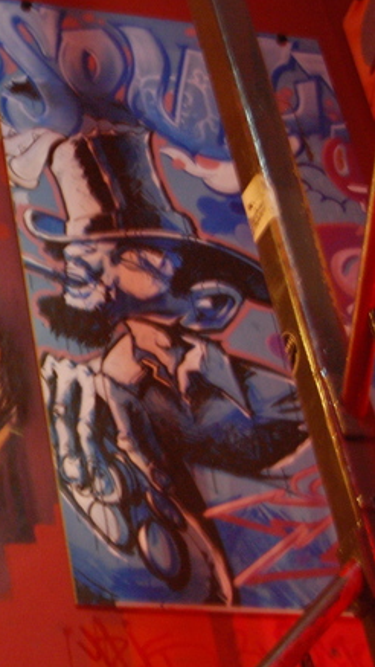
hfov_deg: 12.3
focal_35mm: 95
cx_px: -127
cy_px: 334
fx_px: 1678
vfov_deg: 22.4
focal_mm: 40
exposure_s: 1/4
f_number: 5
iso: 1600
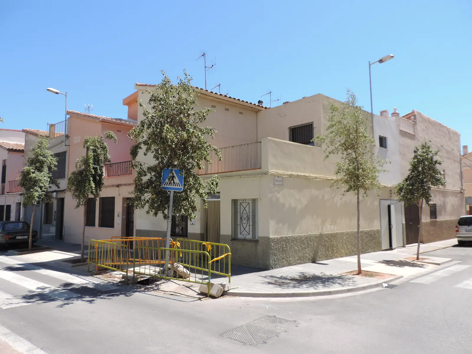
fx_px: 327
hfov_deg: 71.6
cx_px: 236
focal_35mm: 24
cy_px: 177
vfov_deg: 56.8
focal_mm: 4.3
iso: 80
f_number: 3
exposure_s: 1/800
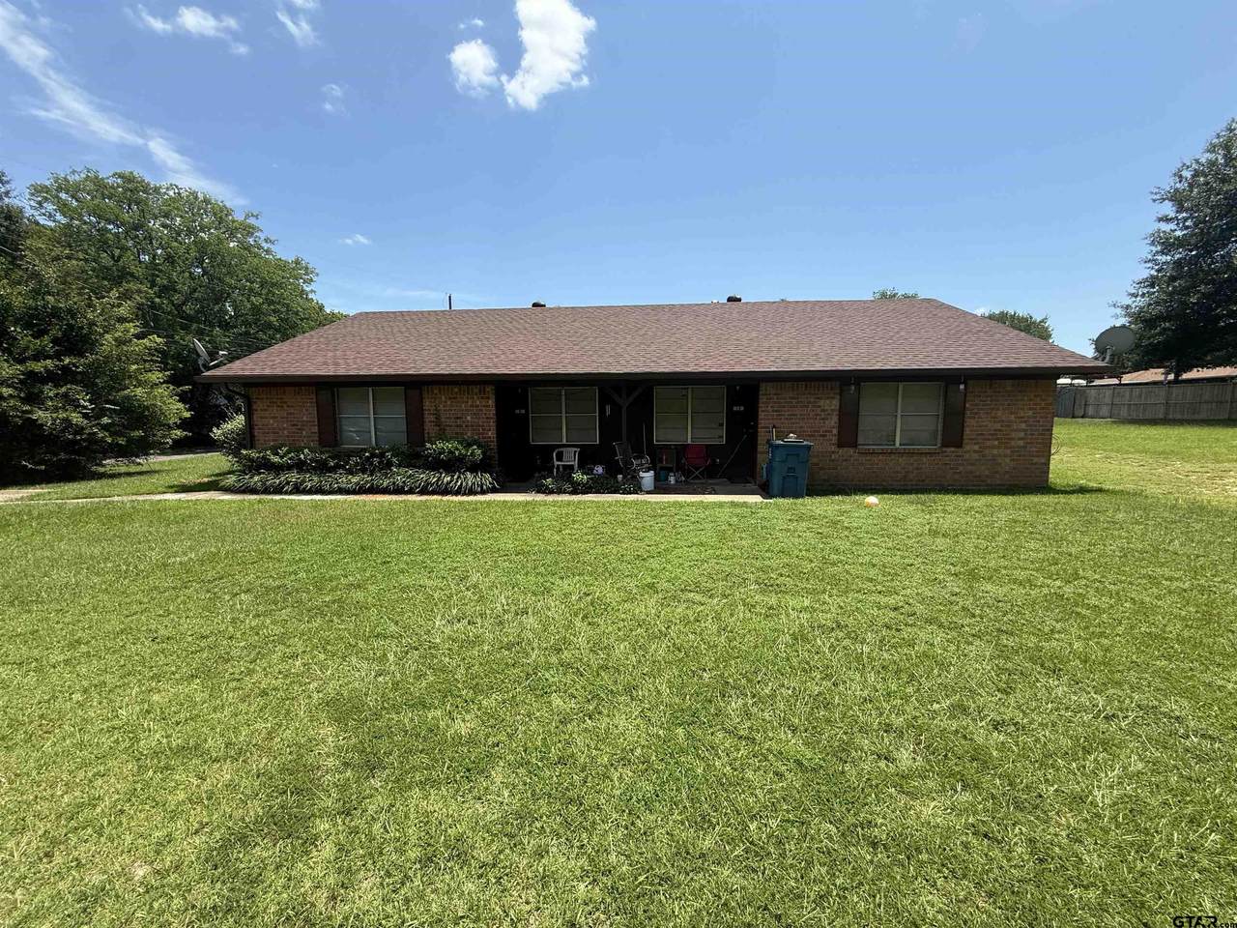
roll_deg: -0.2
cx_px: 618
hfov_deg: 102.1
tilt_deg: -6.6
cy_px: 464
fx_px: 500
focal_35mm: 14
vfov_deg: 85.7
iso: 50
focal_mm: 2.22
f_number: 2.2
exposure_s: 1/1105
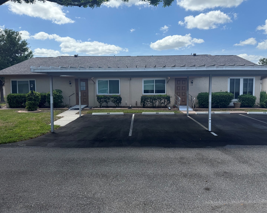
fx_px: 205
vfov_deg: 54.9
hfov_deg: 66.0
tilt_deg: -3.8
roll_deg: +0.2
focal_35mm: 26
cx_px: 137
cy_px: 103
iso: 100
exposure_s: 1/4405
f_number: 1.78
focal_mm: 6.76
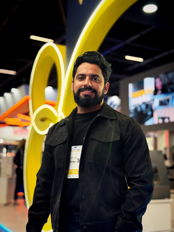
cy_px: 116
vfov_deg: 39.7
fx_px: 322
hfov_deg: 30.3
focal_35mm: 48
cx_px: 87
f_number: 1.78
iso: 320
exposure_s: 1/120
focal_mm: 6.76
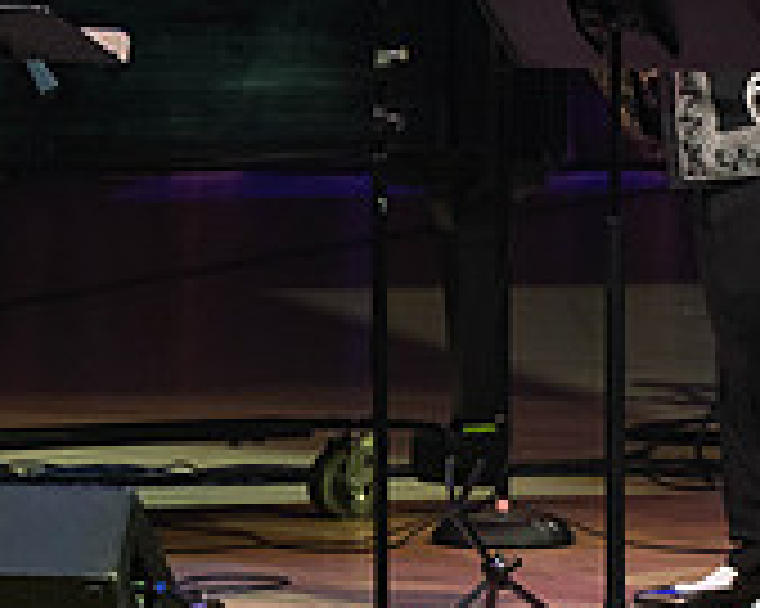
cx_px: -36
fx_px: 18726
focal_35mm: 833
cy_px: 28
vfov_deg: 1.9
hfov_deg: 2.3
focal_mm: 259
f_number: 5.6
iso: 3200
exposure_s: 1/200
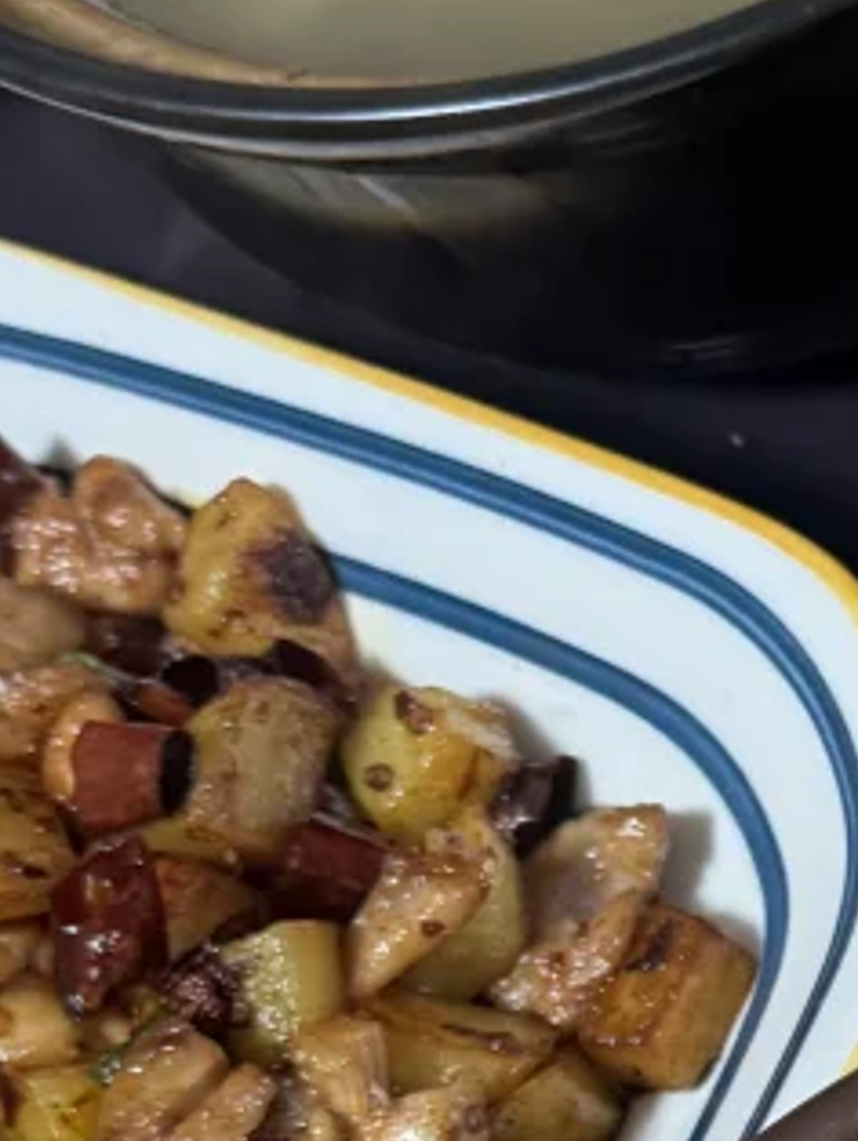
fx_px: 3630
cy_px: 1036
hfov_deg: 12.7
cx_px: 1349
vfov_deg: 17.6
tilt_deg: -64.6
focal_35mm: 110
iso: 400
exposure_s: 1/59
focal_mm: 6.76
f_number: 1.78
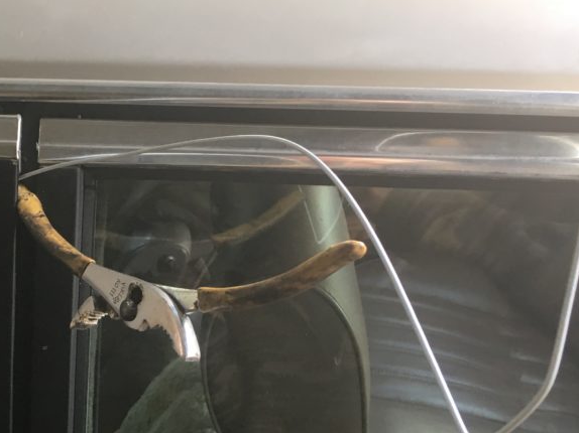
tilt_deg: -37.4
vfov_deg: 24.8
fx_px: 970
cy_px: 351
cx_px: 150
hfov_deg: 32.7
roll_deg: +0.9
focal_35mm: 58
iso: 32
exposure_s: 1/30
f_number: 2.2
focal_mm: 4.15
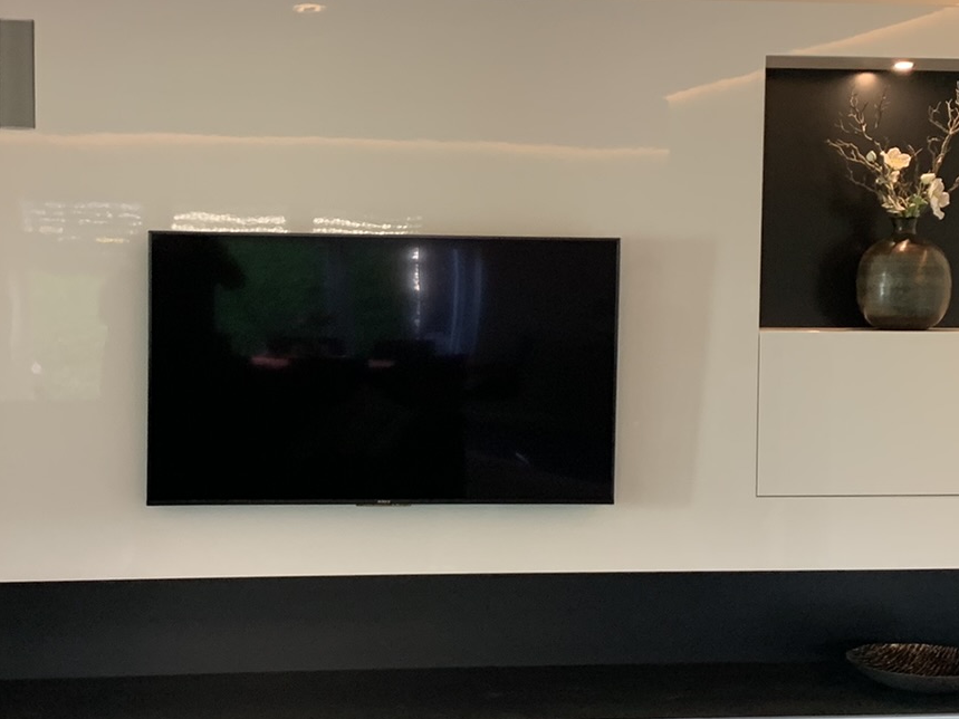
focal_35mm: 62
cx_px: 409
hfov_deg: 31.2
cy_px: 368
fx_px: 1717
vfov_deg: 23.6
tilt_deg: -2.8
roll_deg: -1.4
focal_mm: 4.25
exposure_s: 1/50
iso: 200
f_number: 1.8
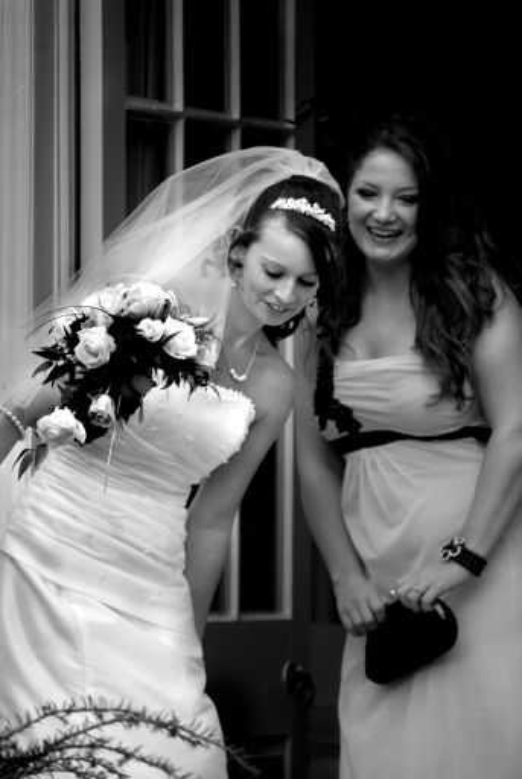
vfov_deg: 6.9
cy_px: 390
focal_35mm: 300
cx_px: 261
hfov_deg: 4.6
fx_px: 6503
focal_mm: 200
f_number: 5.6
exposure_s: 1/160
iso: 400
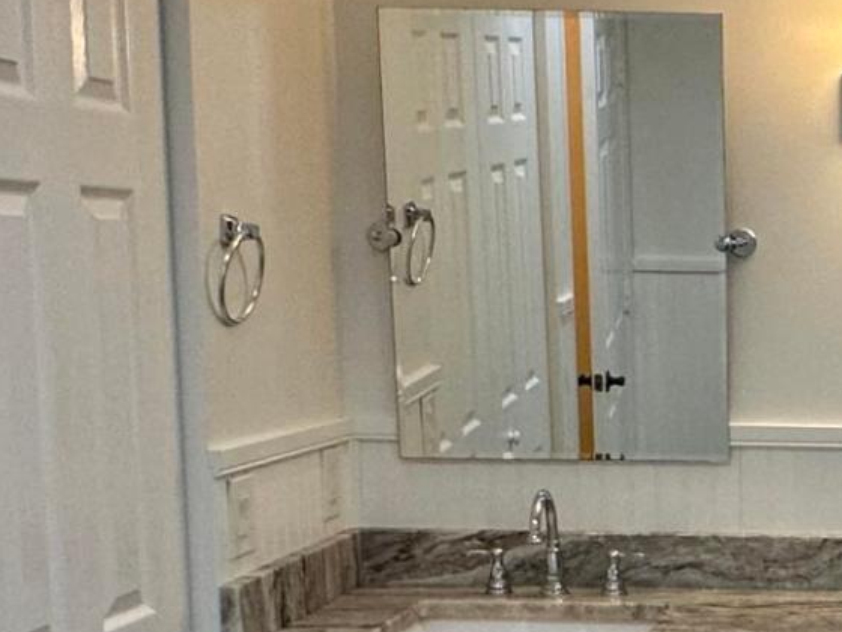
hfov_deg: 24.3
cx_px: 1031
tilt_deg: -7.7
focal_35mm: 72
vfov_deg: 20.2
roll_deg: -1.0
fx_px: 1751
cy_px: 498
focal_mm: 2.22
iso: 160
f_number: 2.2
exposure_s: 1/120
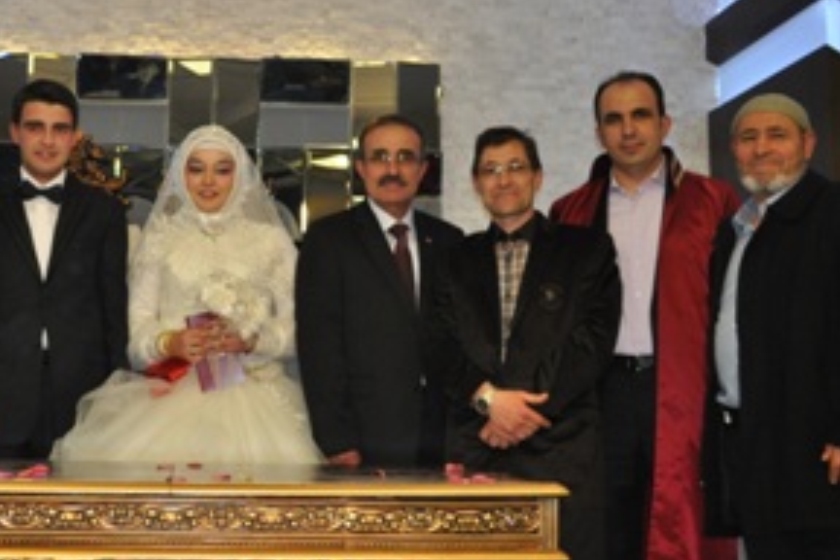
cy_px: 265
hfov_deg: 35.1
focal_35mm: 56
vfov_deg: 24.2
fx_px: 1307
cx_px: 245
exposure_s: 1/60
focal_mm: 24
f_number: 4
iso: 800
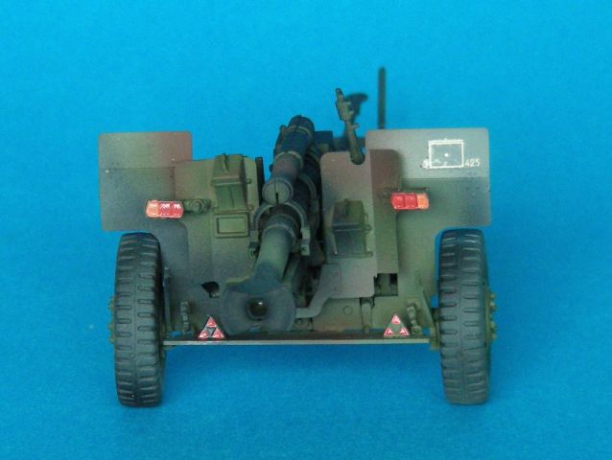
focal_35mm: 148
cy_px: 230
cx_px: 306
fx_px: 2620
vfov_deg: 10.0
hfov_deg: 13.3
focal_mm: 24.7
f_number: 3.5
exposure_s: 1/40.7
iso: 200
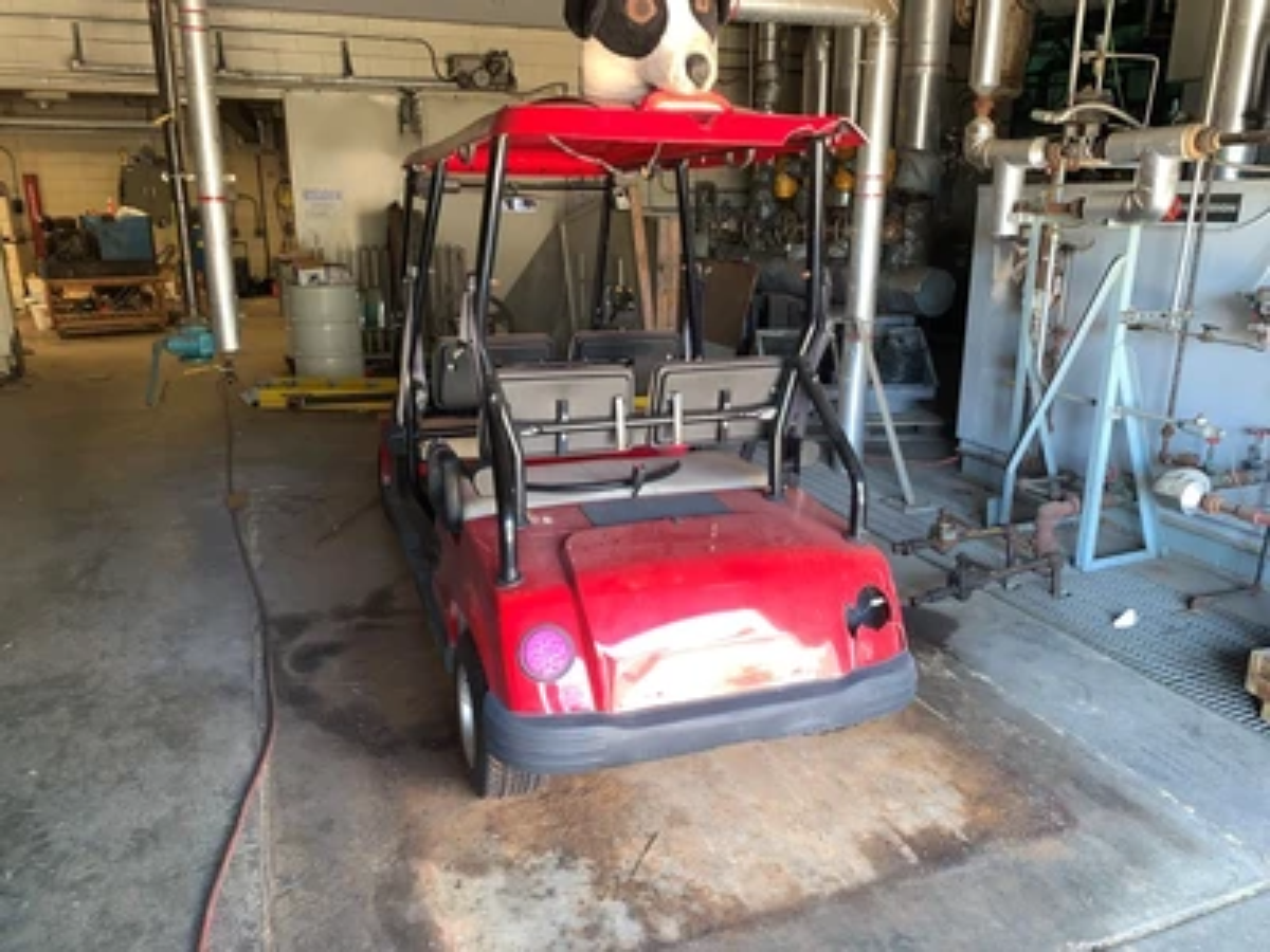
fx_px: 954
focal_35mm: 26
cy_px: 476
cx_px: 635
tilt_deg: -15.3
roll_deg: -0.6
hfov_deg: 67.3
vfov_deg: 53.1
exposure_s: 1/17
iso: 40
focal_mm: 4.25
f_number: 1.8
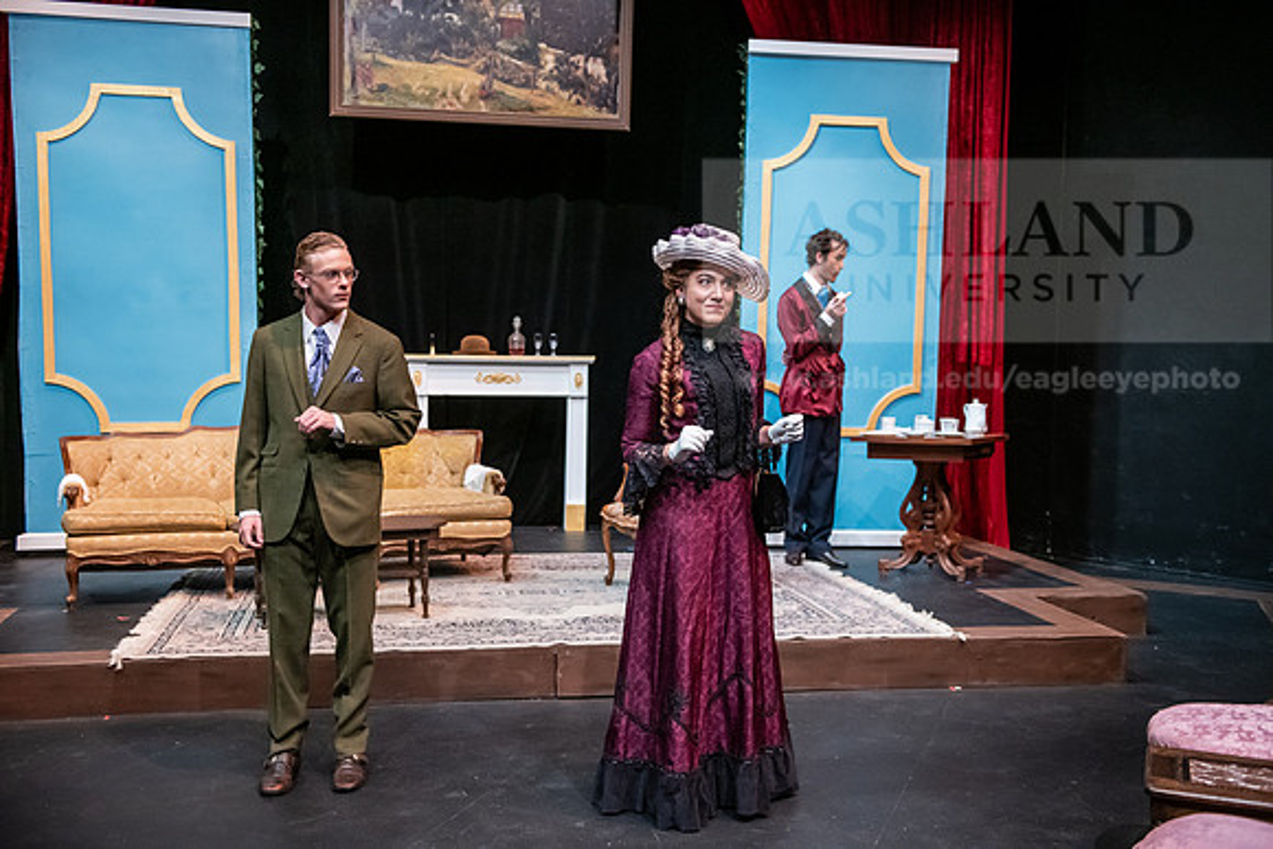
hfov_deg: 48.4
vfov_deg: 33.4
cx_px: 636
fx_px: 1415
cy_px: 424
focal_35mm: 40
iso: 3200
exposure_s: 1/200
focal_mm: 40
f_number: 3.2
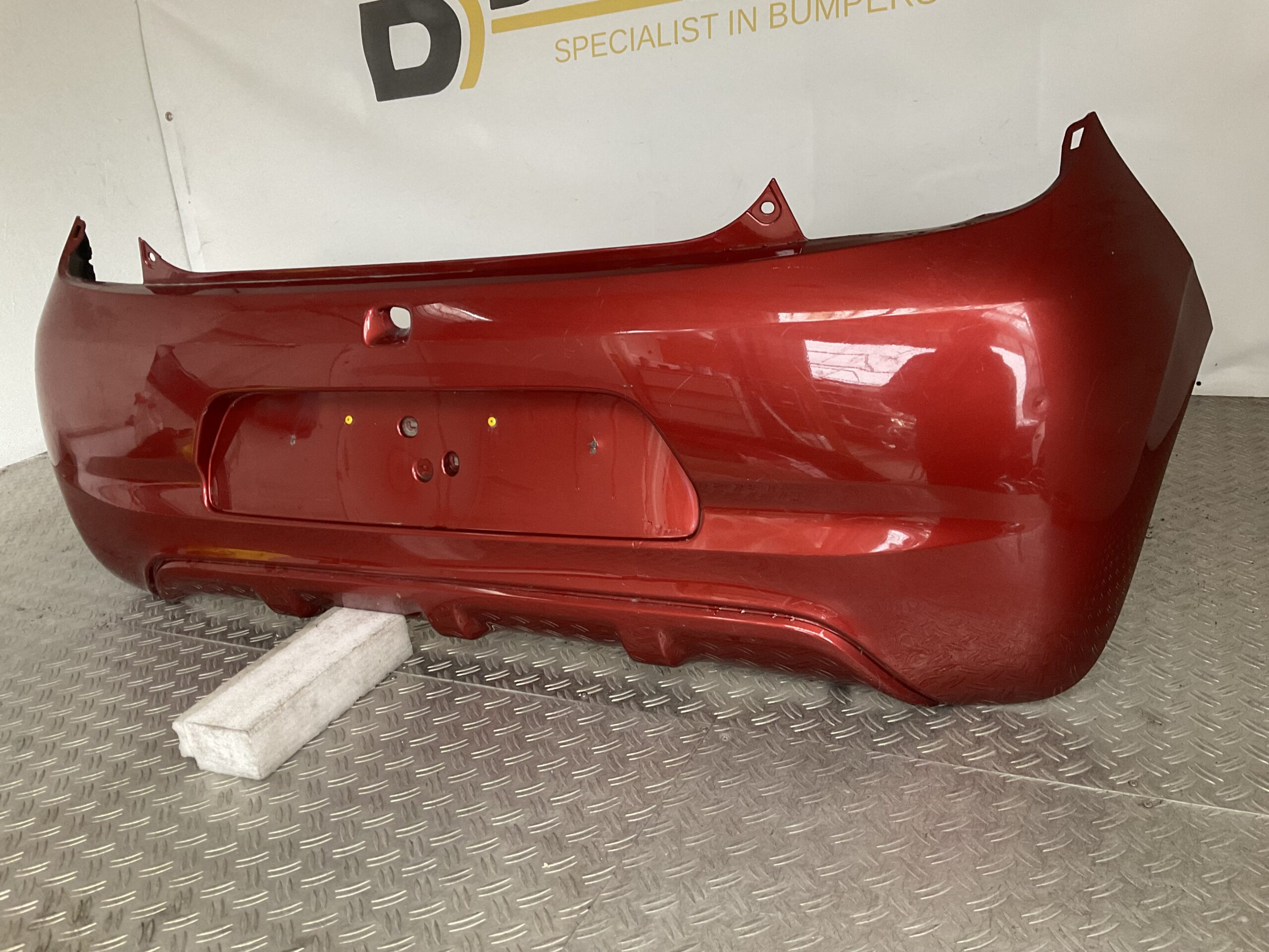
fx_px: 1063
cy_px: 476
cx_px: 634
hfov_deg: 61.7
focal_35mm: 29
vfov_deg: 48.2
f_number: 1.8
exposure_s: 1/50
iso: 125
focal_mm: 3
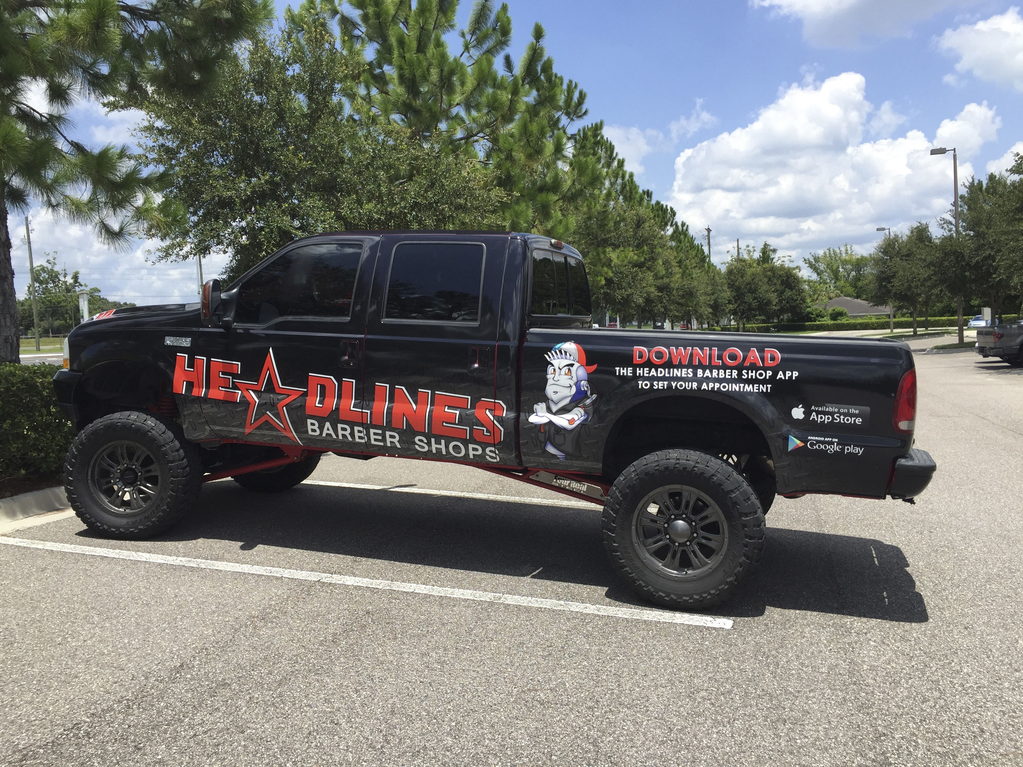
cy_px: 384
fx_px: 857
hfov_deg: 61.7
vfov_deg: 48.2
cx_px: 512
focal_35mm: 29
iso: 32
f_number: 2.2
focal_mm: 4.15
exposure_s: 1/1522
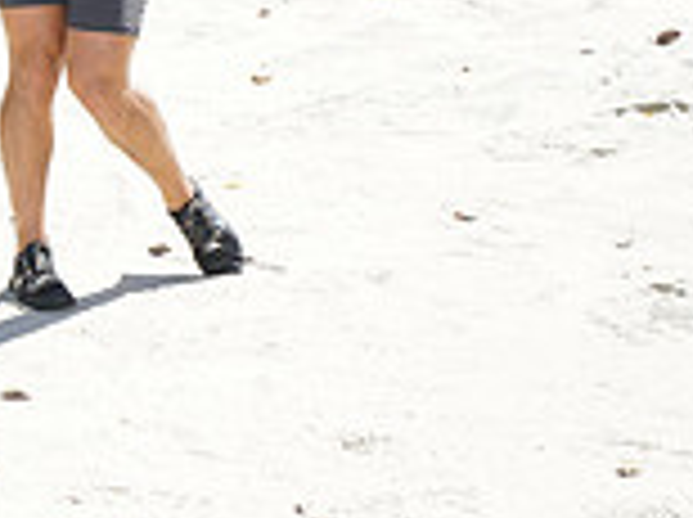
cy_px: -155
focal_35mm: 145
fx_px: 2898
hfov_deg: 12.9
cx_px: -346
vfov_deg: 10.0
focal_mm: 40
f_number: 9
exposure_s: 1/200
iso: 200
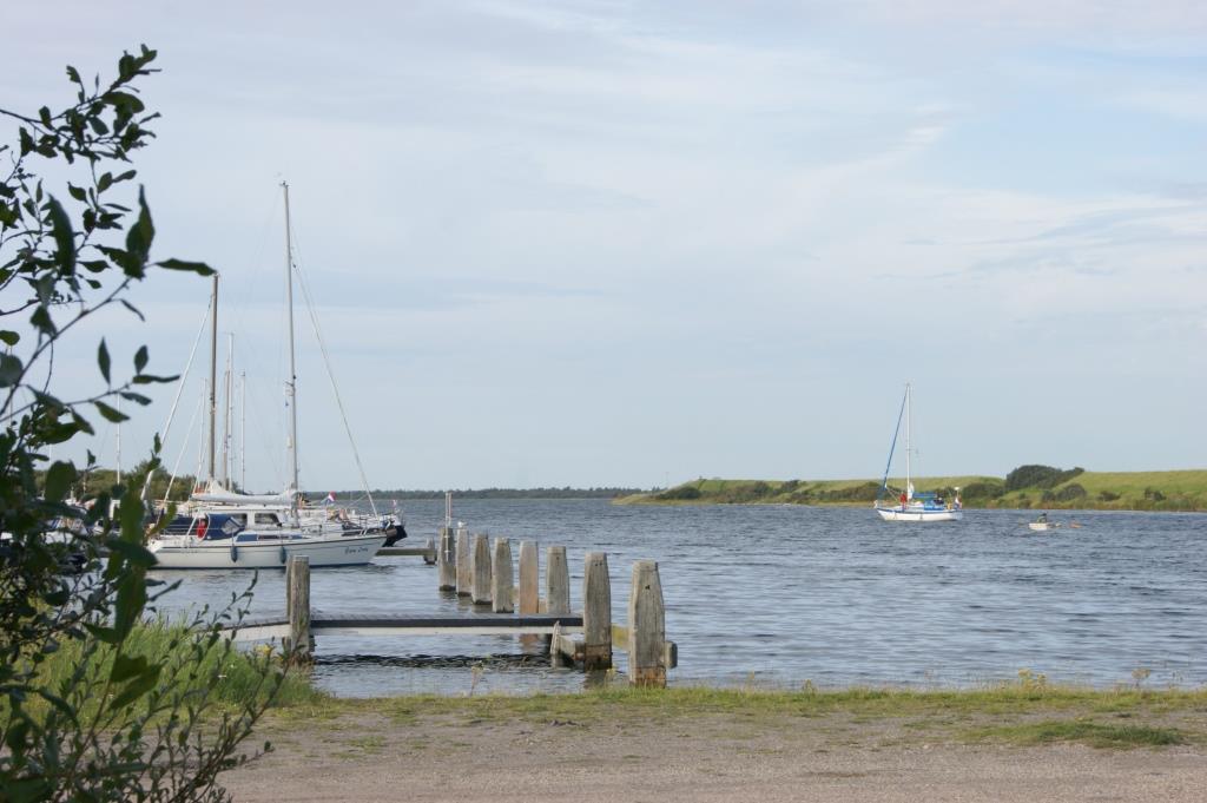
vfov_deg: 16.5
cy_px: 402
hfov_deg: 24.6
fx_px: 2764
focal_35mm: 82
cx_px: 604
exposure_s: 1/125
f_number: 13
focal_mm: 55
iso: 200
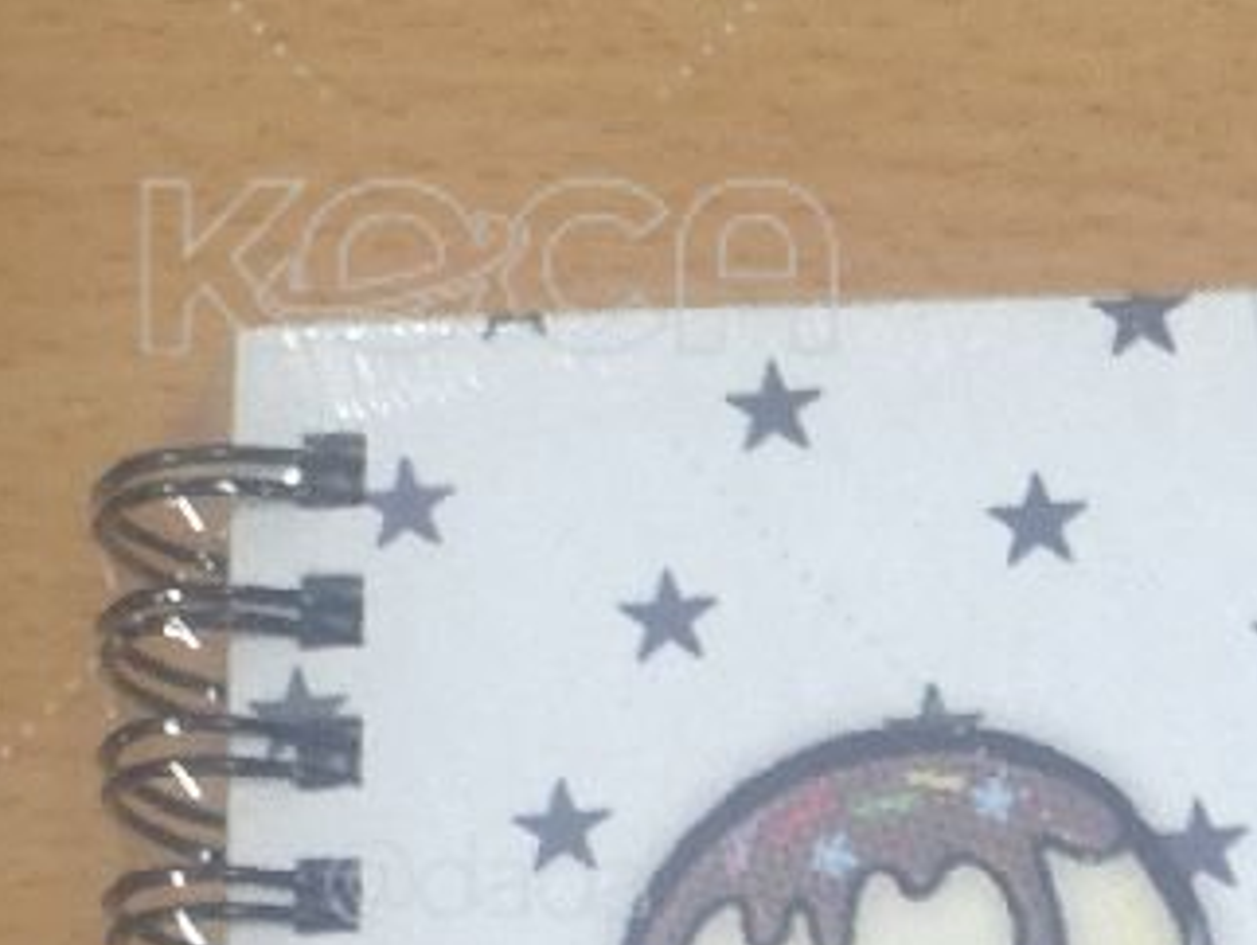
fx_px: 4979
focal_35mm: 137
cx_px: 3537
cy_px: 2370
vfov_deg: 9.5
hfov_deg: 10.8
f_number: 1.8
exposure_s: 1/60.2
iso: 125
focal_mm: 5.4
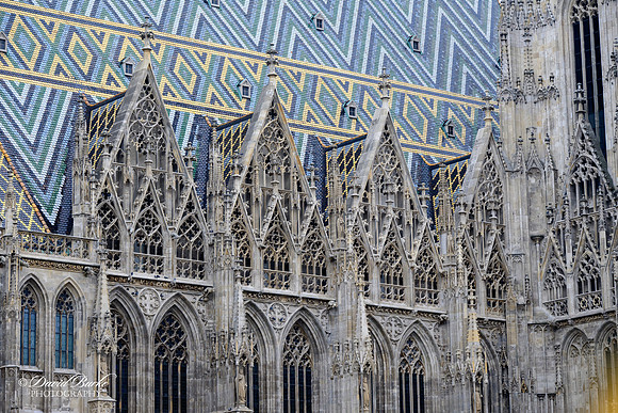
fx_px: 1734
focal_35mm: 101
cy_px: 206
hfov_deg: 20.2
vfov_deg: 13.6
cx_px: 309
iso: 1100
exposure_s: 1/250
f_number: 8
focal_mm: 101
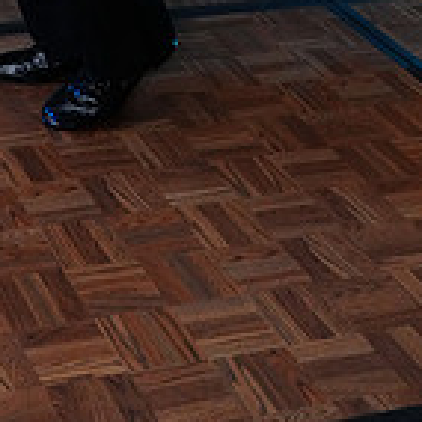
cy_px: -369
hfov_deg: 16.3
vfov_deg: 14.5
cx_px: -28
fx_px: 1434
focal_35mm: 104
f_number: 5
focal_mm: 30
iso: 4000
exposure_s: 1/200
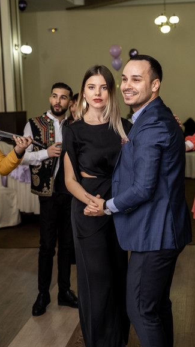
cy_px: 170
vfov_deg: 29.3
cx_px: 112
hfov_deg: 16.8
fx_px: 661
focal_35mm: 72
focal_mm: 41.4
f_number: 2.8
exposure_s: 1/160
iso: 1250
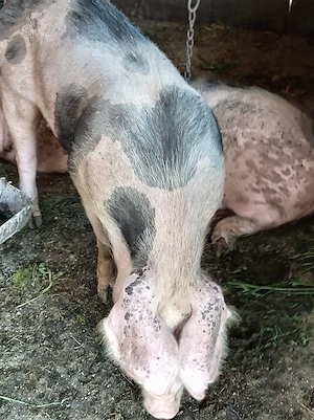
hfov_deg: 27.0
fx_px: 654
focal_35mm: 54
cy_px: 210
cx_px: 157
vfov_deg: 35.6
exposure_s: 1/20
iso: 728
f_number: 1.8
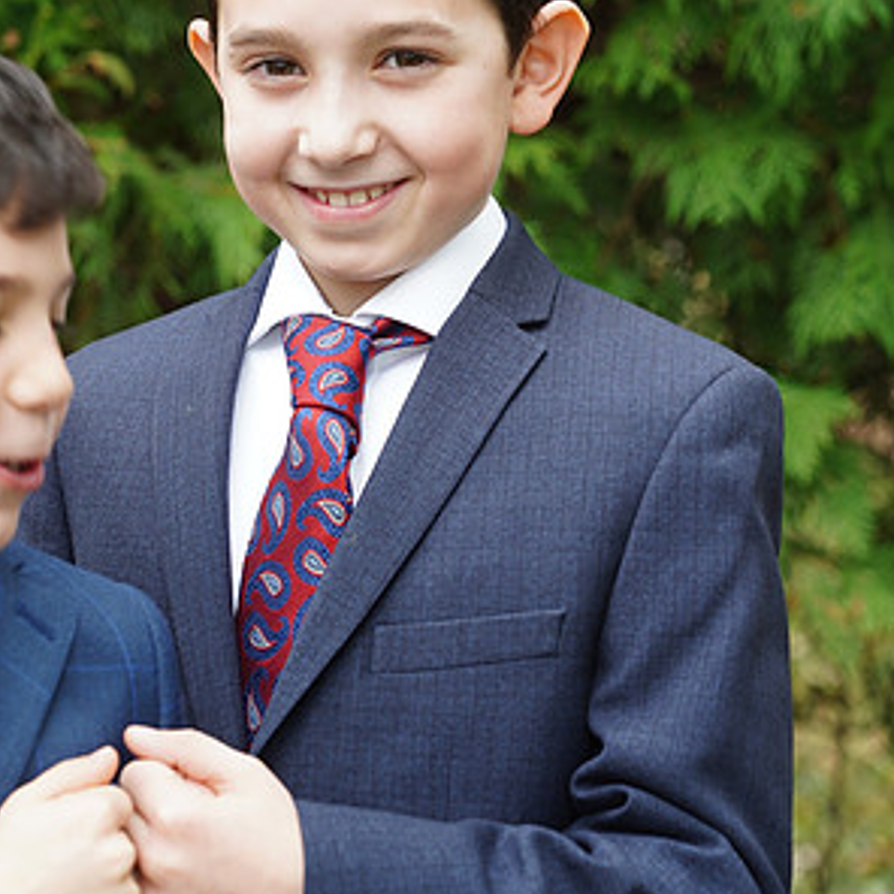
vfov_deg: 13.1
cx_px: 450
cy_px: 314
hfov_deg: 13.1
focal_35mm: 133
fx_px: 3886
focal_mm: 103
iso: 500
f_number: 5.6
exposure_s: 1/125
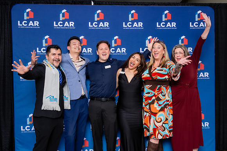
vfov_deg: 28.8
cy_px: 86
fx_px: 294
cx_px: 130
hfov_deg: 42.1
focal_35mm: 47
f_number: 5.6
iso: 500
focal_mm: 33
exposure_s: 1/200
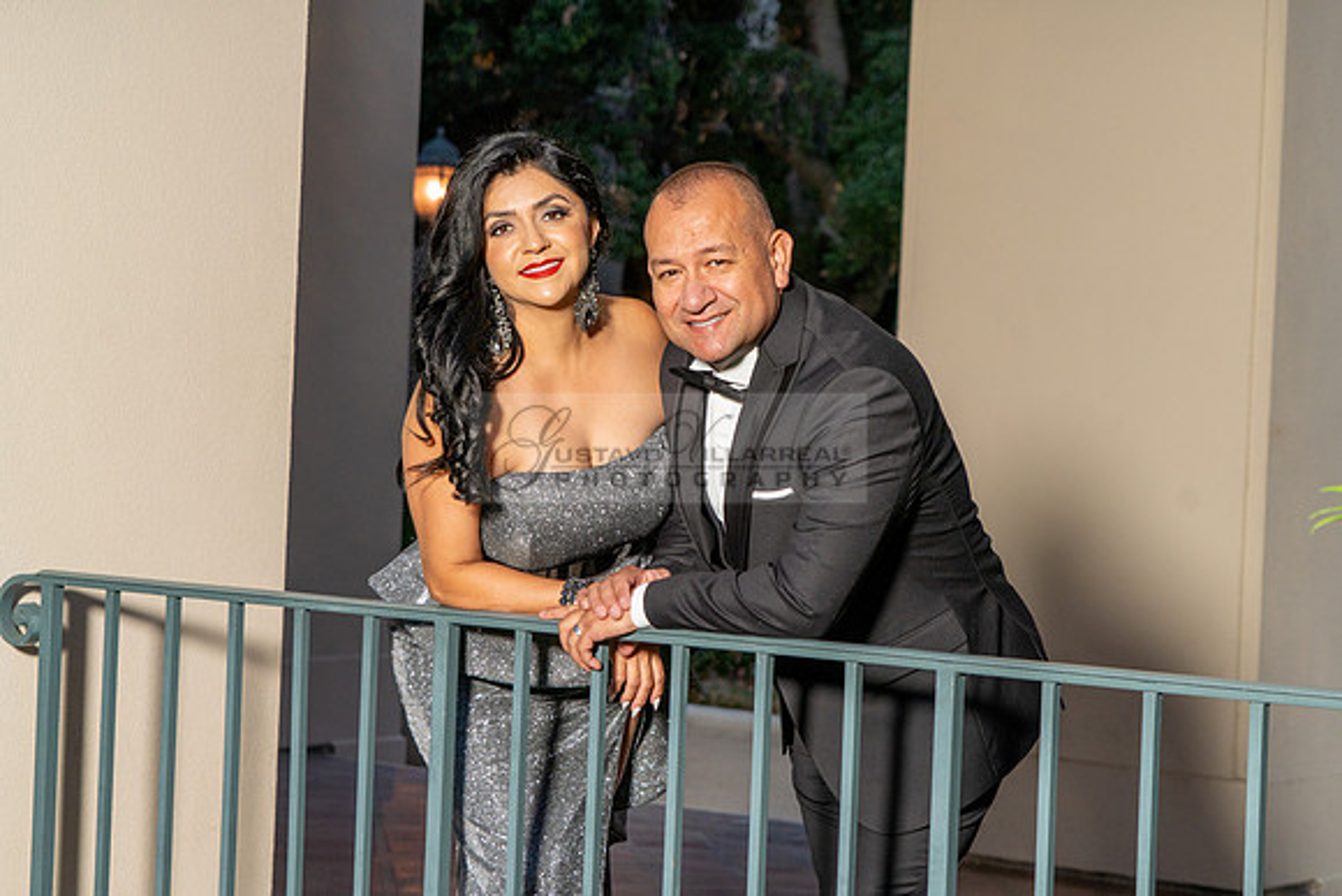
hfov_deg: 27.4
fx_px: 2749
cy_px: 449
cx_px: 709
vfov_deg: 18.5
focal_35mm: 74
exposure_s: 1/200
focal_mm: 66
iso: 400
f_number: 5
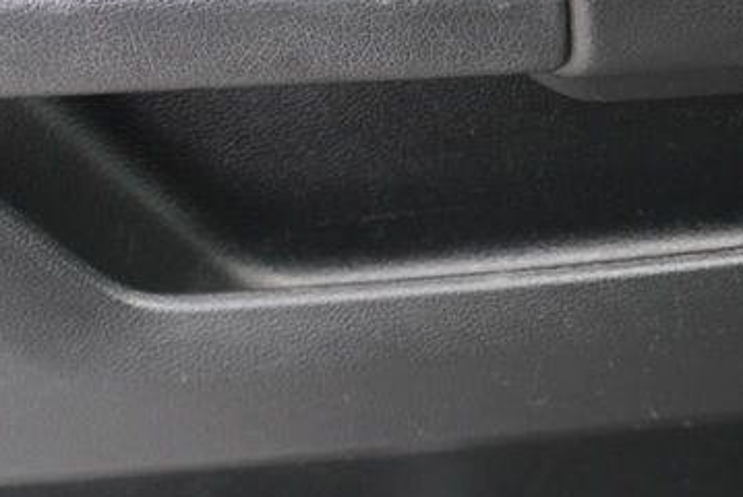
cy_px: -110
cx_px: 722
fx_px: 1590
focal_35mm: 77
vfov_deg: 16.9
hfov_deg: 25.2
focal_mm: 18
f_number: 4
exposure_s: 1/60
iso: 160
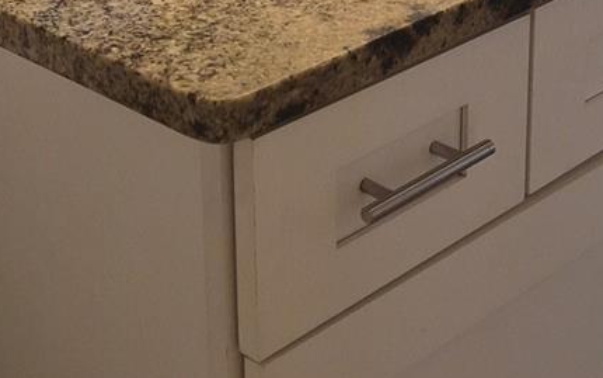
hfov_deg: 23.8
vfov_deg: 14.5
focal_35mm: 87
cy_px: -77
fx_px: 1430
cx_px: 351
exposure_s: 1/120
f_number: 1.8
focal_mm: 5.4
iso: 125
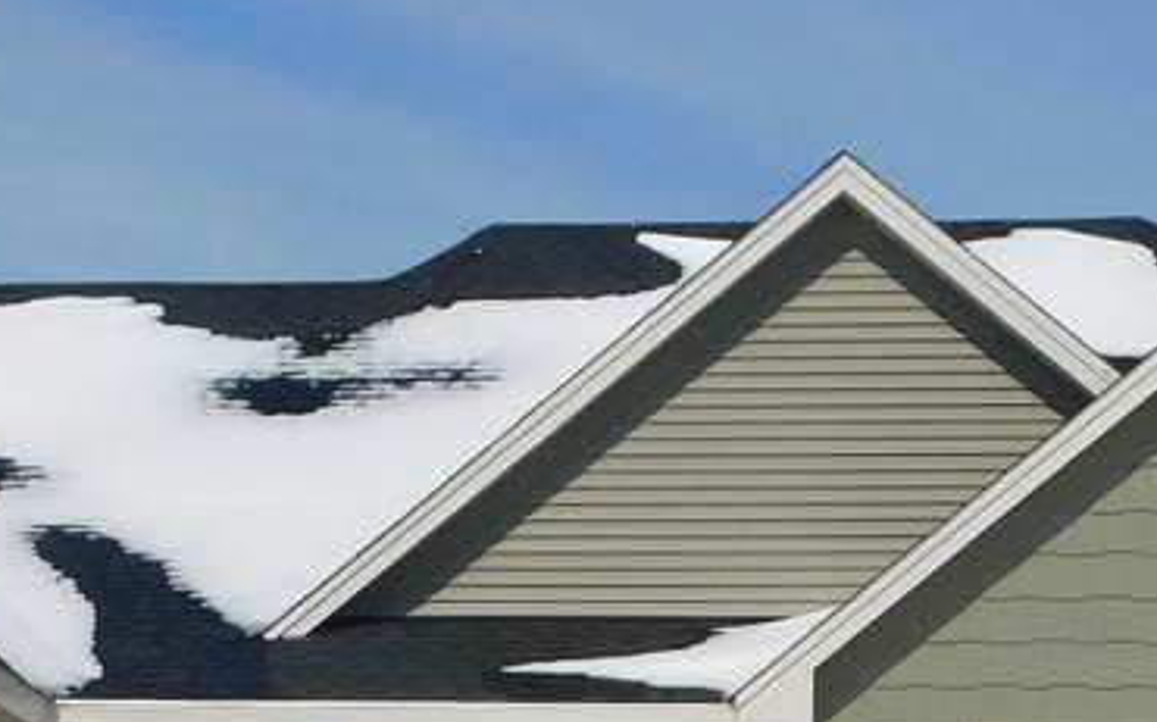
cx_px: 106
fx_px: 4161
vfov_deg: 9.7
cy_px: 966
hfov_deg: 15.6
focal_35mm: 132
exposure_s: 1/800
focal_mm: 6.3
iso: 125
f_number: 7
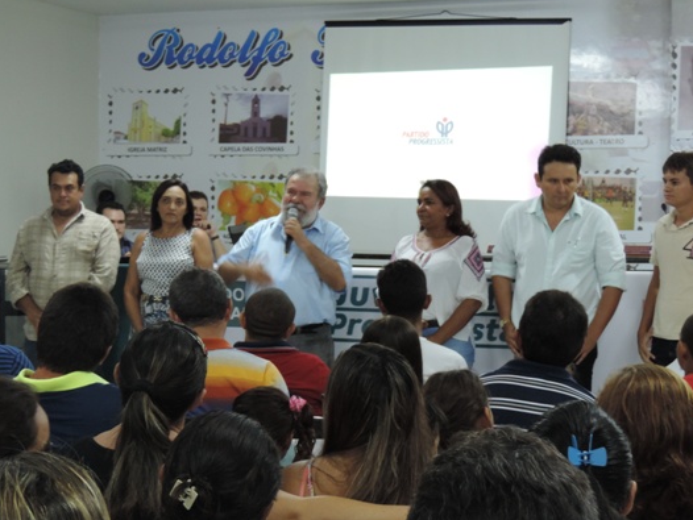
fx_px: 1462
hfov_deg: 26.7
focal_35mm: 73
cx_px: 311
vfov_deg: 20.2
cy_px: 315
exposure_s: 1/15
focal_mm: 10.7
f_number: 3.7
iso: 450
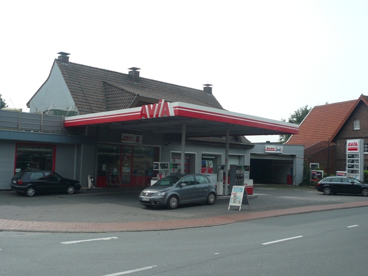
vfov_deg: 40.7
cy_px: 138
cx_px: 184
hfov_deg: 52.6
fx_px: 372
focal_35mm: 35
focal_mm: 5.7
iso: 100
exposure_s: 1/125
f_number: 9
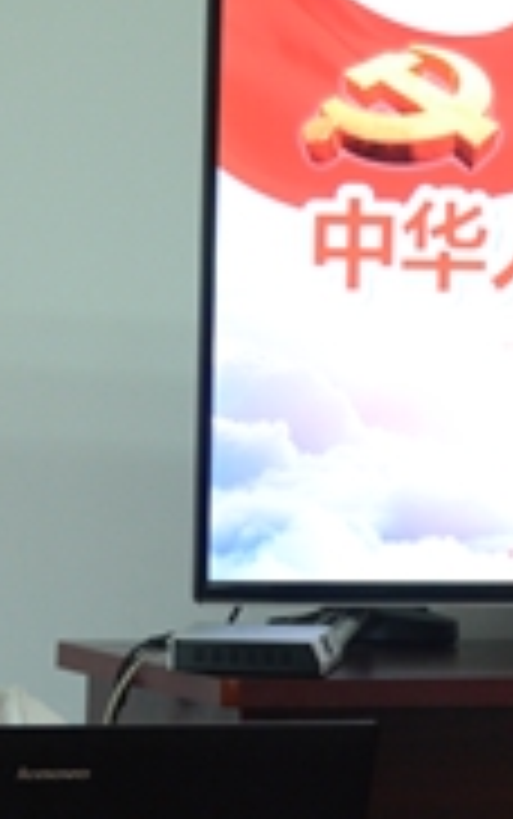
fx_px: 6566
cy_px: 614
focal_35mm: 294
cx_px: 94
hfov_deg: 4.5
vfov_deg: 7.1
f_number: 5
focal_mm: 70
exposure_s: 1/45
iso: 1000
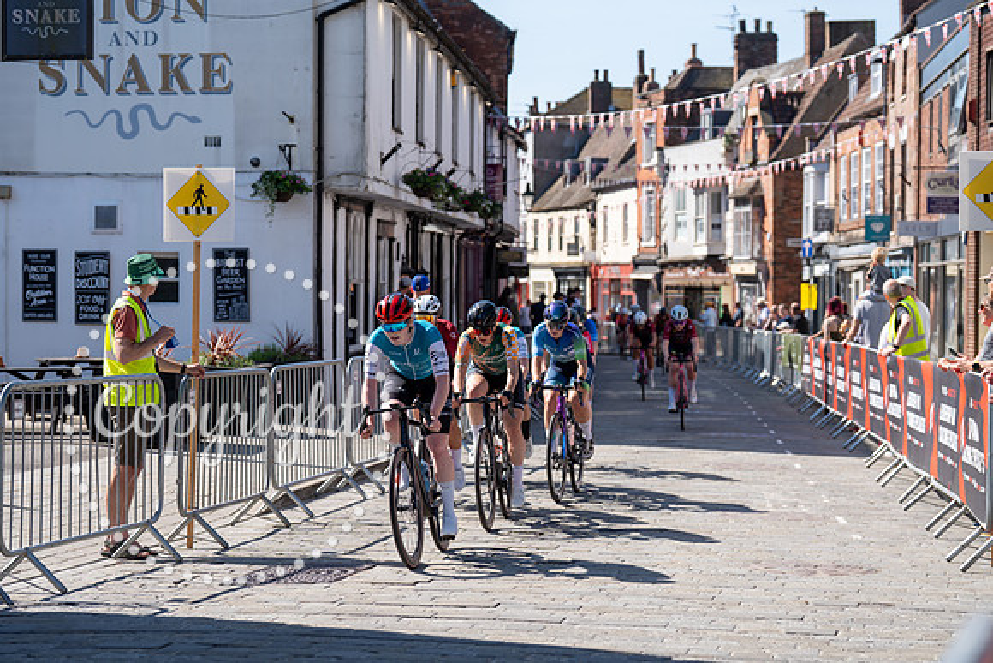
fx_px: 2179
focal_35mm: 79
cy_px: 332
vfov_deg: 17.3
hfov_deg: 25.7
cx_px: 496
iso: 100
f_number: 3.5
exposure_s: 1/1000
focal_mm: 79
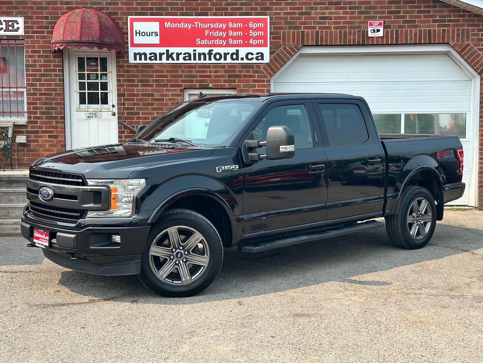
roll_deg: +0.3
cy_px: 182
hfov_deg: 39.7
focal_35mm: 48
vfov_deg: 30.3
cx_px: 242
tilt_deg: -3.6
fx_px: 670
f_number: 1.78
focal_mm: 6.86
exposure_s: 1/1721
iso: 64
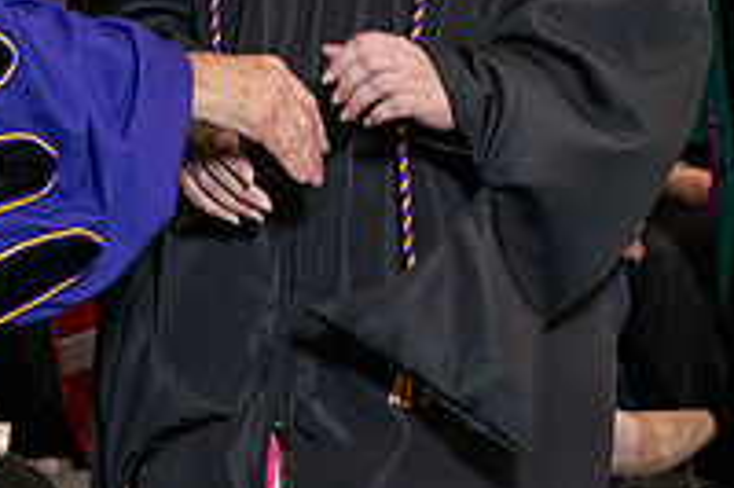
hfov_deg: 10.1
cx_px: 11
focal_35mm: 203
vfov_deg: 6.7
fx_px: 4135
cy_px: -189
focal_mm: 70
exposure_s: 1/125
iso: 2000
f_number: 5
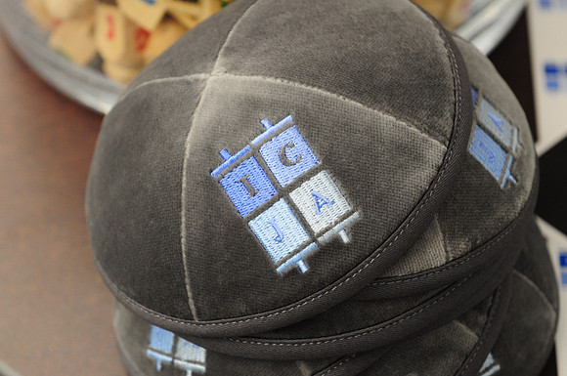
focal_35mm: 105
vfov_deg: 13.0
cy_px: 188
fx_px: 1651
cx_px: 284
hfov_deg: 19.5
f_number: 5
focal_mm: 70
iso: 1000
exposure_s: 1/40
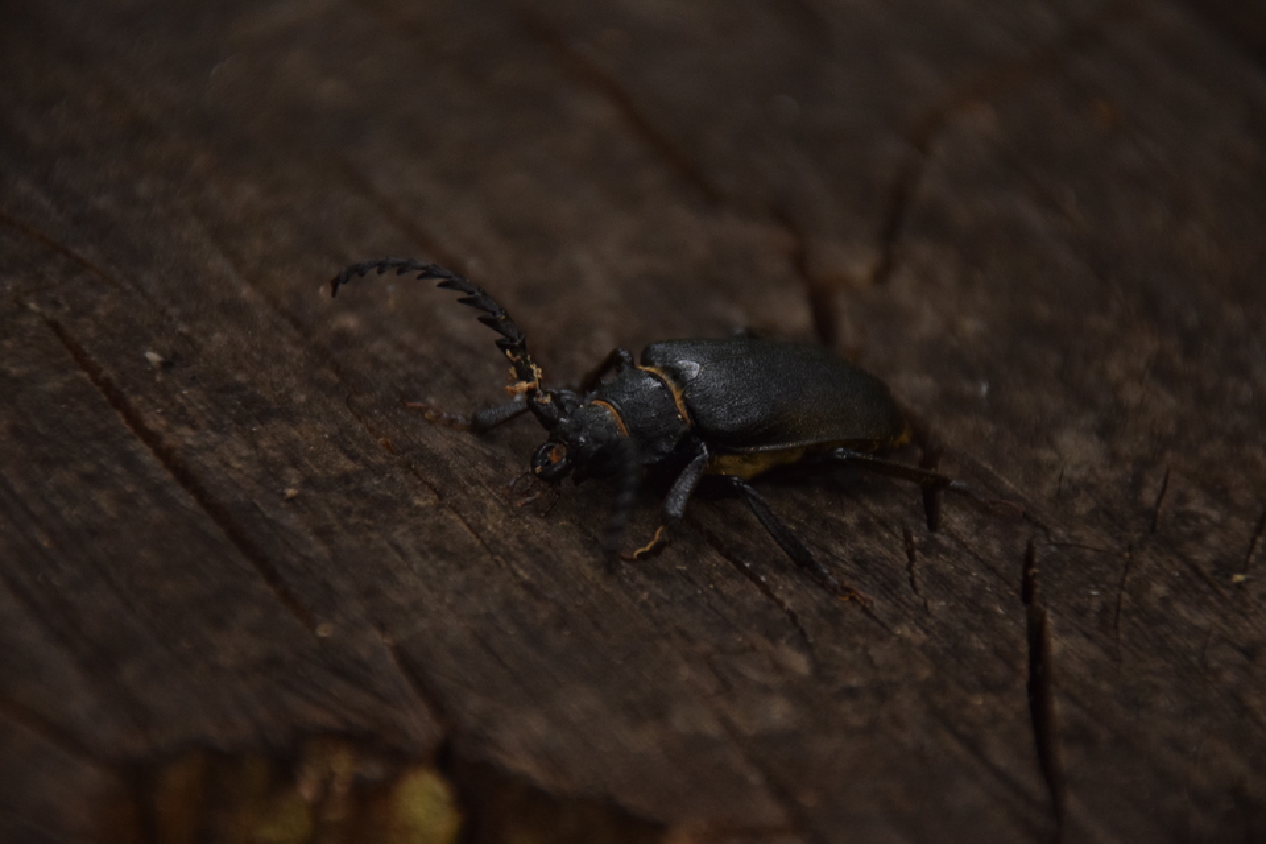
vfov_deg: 6.5
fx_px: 7384
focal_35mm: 210
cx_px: 633
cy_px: 422
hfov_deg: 9.8
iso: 1600
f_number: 5.6
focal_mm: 140
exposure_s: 1/100
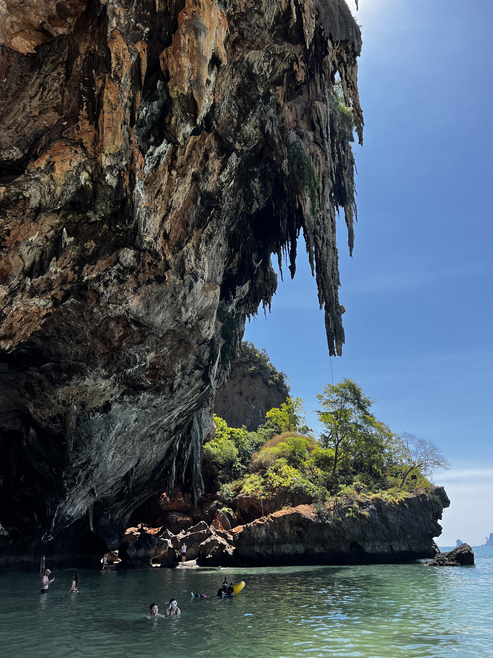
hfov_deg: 53.1
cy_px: 329
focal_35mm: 26
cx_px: 246
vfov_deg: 67.3
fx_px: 494
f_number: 1.5
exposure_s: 1/2841
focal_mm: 5.7
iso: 50
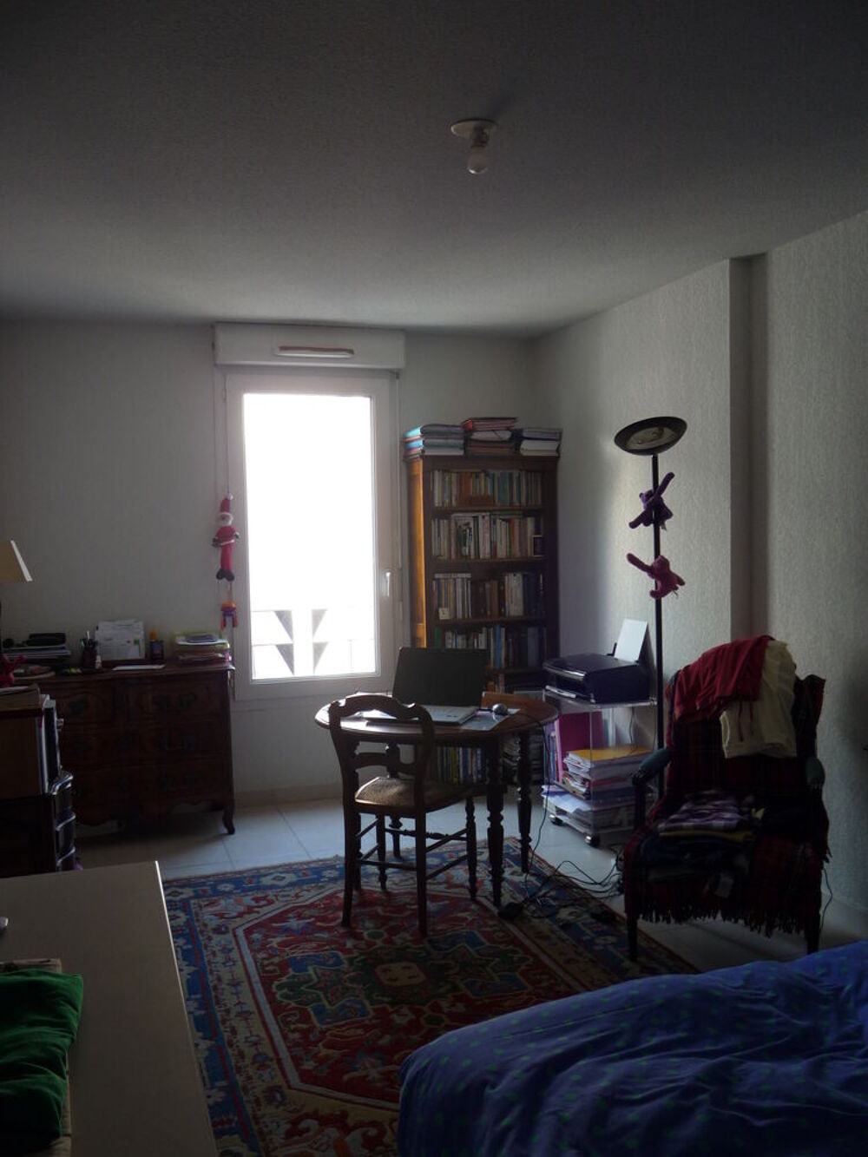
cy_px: 578
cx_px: 434
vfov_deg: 60.0
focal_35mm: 30
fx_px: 1003
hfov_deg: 46.8
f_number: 3.3
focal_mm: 5.2
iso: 100
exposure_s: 1/30
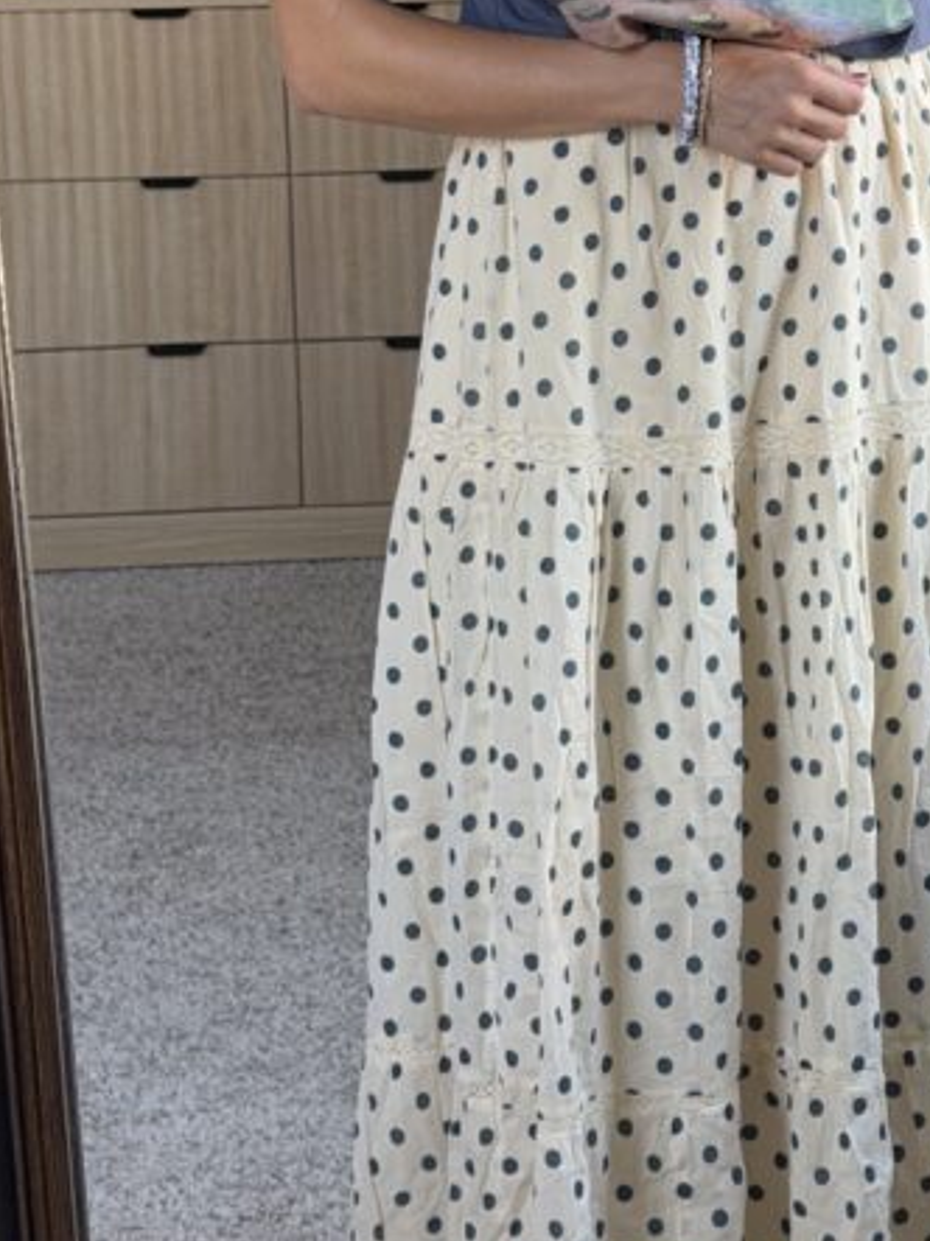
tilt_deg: -18.9
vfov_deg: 17.6
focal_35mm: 111
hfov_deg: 13.2
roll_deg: +0.9
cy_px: 244
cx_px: 924
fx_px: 3978
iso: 100
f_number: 1.78
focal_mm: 6.76
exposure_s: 1/68
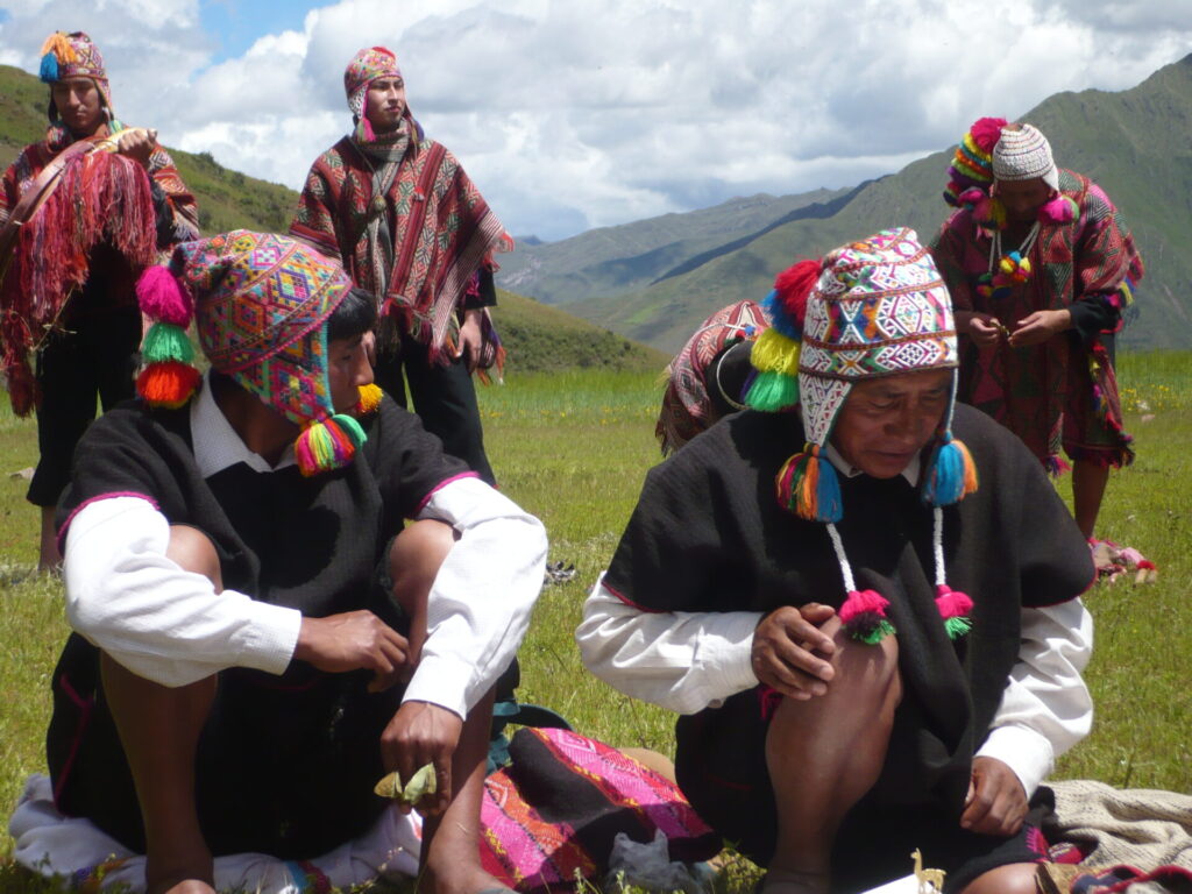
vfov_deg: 14.1
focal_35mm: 105
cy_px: 447
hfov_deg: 18.7
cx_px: 596
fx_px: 3616
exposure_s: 1/500
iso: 100
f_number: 5
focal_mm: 17.4
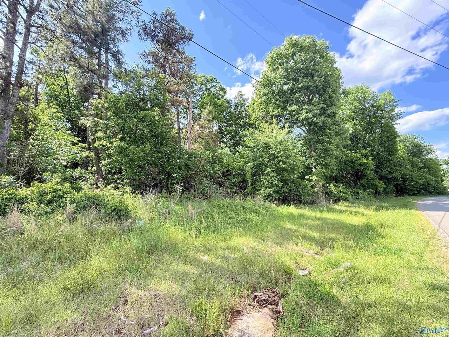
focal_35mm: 14
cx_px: 224
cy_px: 168
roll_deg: -0.6
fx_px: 182
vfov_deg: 85.7
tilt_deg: +4.8
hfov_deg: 102.1
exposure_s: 1/370
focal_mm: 2.22
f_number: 2.2
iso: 64
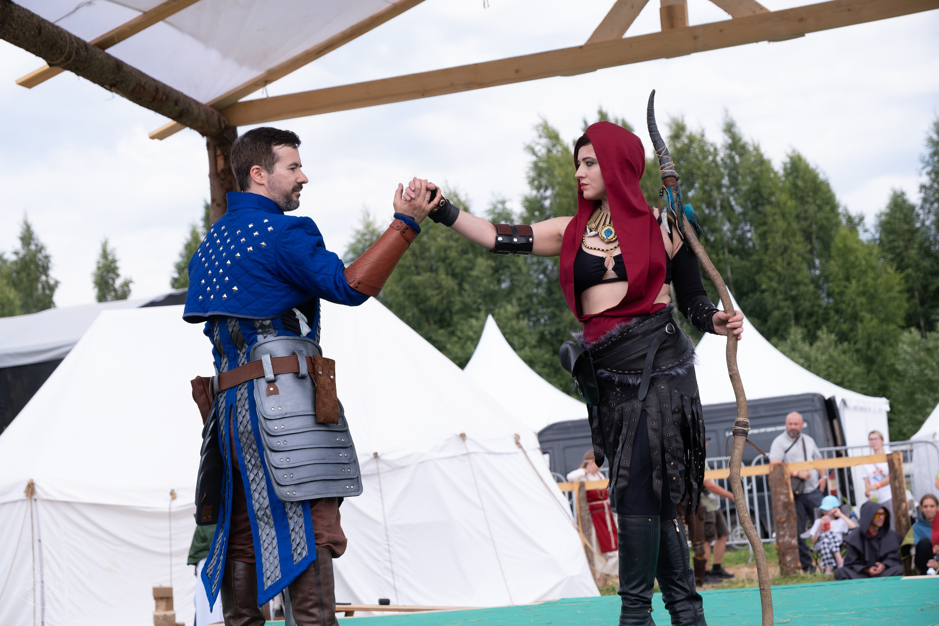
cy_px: 313
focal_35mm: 71
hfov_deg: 28.5
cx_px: 470
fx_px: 1852
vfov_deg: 19.2
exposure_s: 1/800
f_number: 4
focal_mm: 47
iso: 250
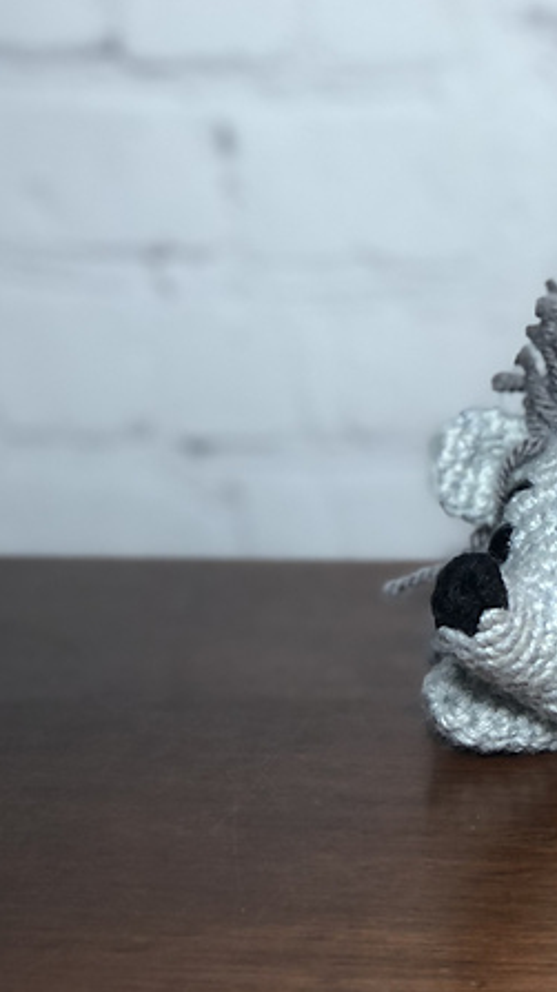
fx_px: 2340
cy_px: 482
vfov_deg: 23.9
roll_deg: +0.1
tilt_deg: -12.5
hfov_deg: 13.2
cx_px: 652
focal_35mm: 89
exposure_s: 1/30
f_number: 2.8
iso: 40
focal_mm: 6.6
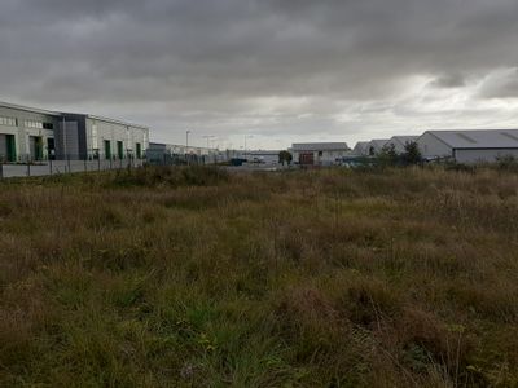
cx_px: 259
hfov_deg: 65.3
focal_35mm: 27
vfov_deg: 51.4
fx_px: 404
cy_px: 194
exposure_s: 1/681
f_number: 1.9
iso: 40
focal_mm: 3.6
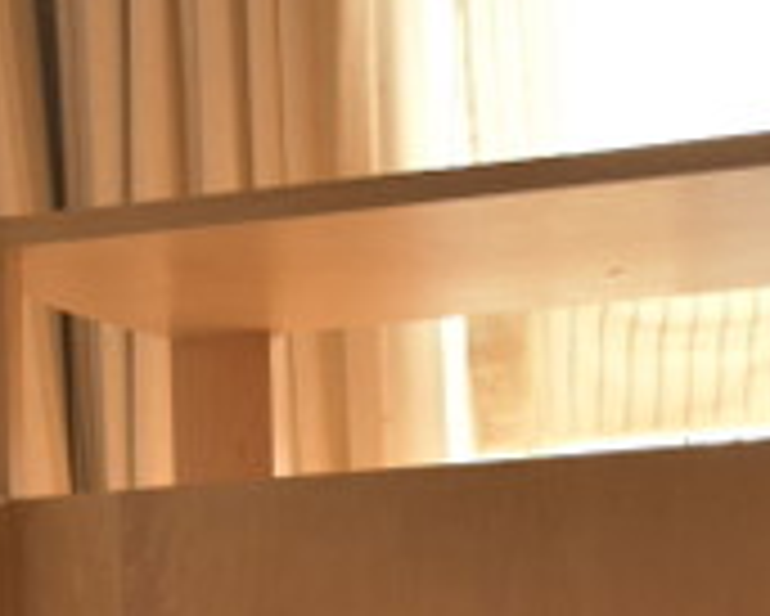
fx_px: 4036
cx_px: 675
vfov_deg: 8.3
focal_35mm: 177
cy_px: 1214
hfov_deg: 10.8
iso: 200
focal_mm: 28
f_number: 5
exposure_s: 1/60
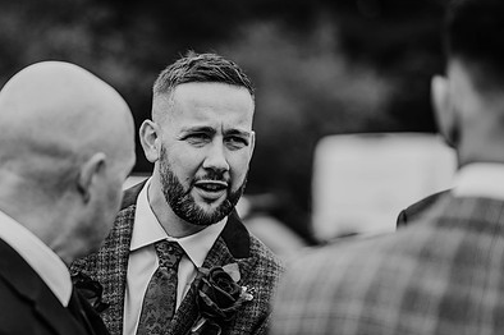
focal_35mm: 125
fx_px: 1748
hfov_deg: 16.4
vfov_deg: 10.9
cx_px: 217
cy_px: 217
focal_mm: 85
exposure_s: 1/640
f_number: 1.8
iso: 100
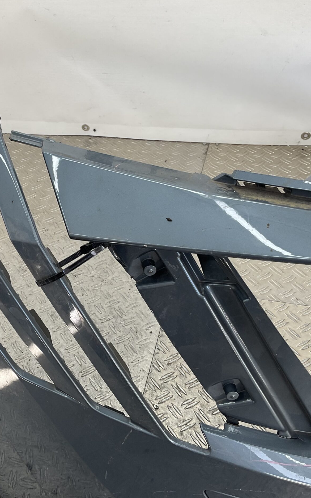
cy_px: 248
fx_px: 570
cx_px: 83
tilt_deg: -40.8
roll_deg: +6.3
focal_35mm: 42
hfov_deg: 30.1
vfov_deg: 47.2
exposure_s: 1/100
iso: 20
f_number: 1.8
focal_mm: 3
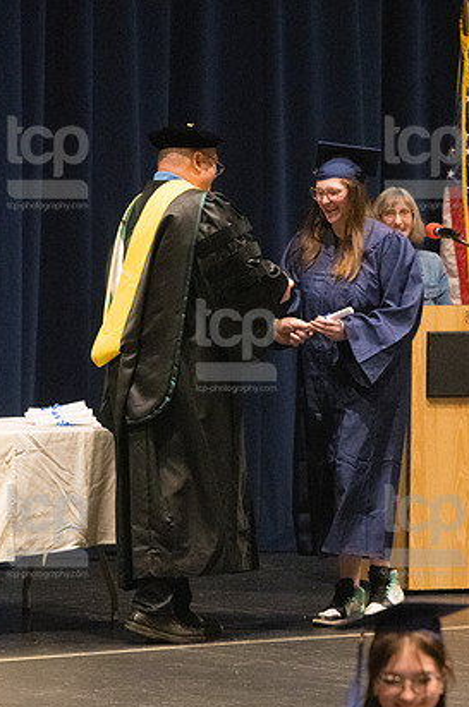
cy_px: 345
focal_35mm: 246
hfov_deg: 5.6
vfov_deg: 8.4
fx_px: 4827
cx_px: 236
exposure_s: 1/250
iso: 8000
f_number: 4.5
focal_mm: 150
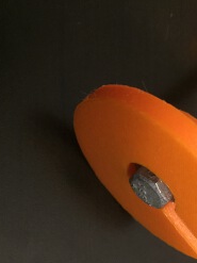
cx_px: 135
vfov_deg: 40.1
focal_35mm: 47
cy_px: 170
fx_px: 357
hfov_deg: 30.6
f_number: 2.2
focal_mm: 4.15
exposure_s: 1/15
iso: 320
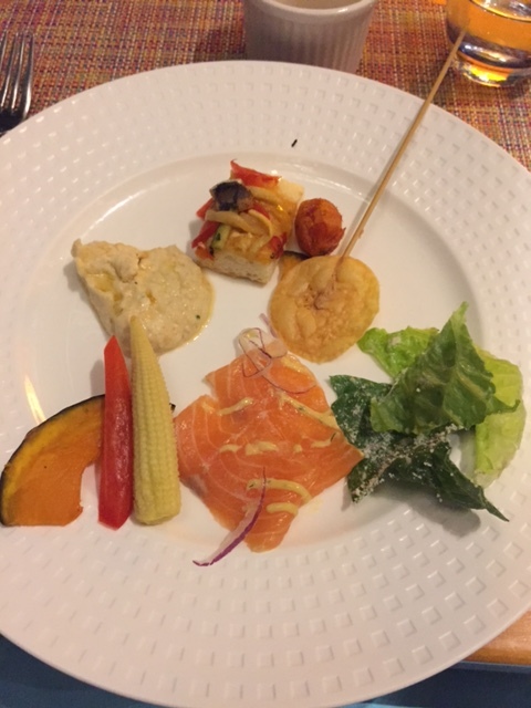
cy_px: 354
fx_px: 593
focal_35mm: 29
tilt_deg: -60.5
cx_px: 266
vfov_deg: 61.7
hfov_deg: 48.2
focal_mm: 4.15
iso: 400
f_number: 2.2
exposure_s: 1/15
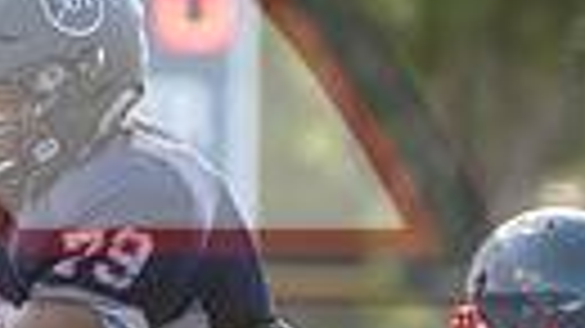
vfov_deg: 0.7
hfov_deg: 1.3
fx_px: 25382
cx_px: -66
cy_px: 562
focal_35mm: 1637
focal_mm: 260
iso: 560
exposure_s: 1/1000
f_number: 4
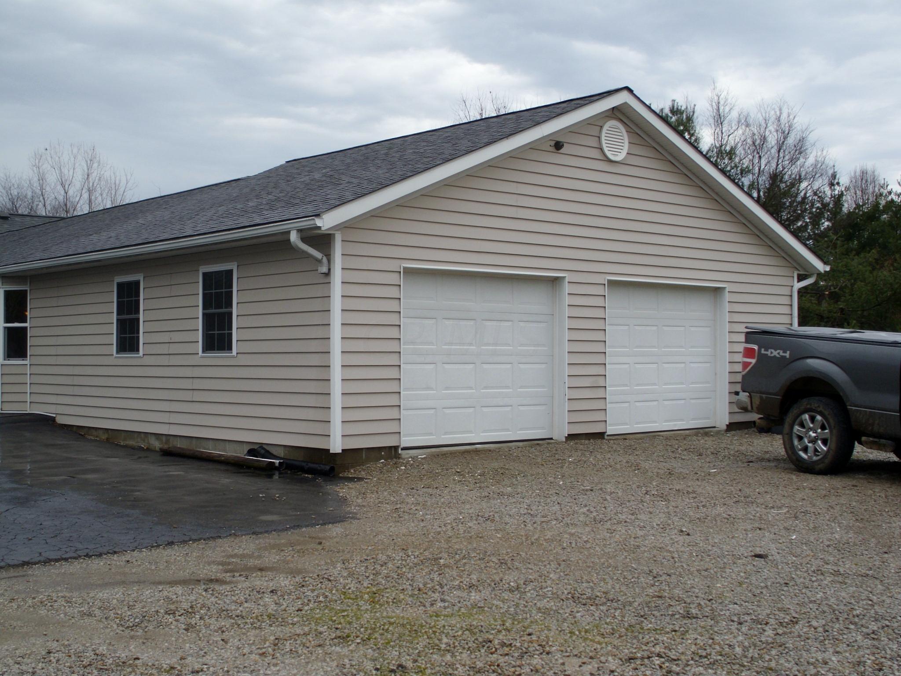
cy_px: 338
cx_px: 450
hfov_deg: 38.2
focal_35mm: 50
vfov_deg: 29.1
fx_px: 1301
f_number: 3.3
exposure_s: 1/378
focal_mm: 8.4
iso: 50
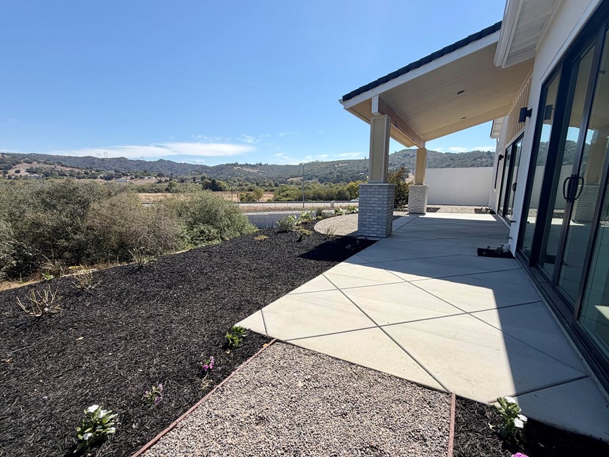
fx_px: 281
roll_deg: +0.0
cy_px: 242
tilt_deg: -12.6
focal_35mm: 16
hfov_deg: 94.5
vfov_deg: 78.0
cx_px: 313
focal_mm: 2.22
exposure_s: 1/955
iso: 20
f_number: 2.2
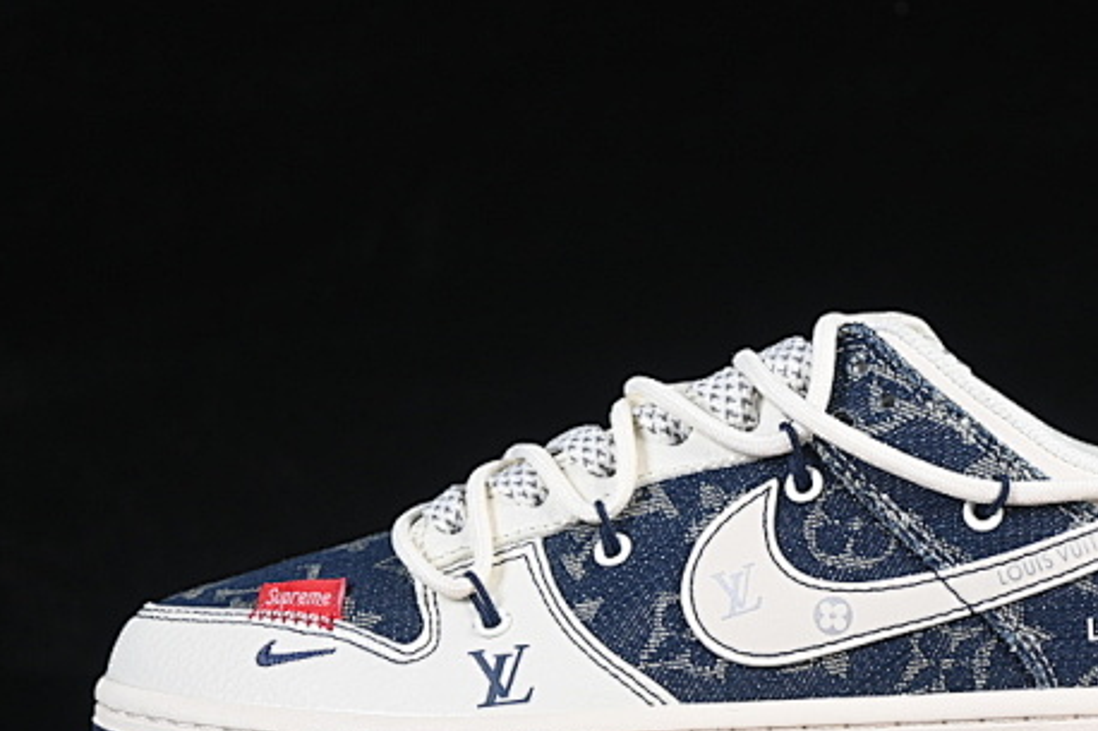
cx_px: 758
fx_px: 3994
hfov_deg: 15.6
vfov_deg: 10.5
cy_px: 423
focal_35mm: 131
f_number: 7.1
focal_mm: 50
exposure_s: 1/80
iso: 160
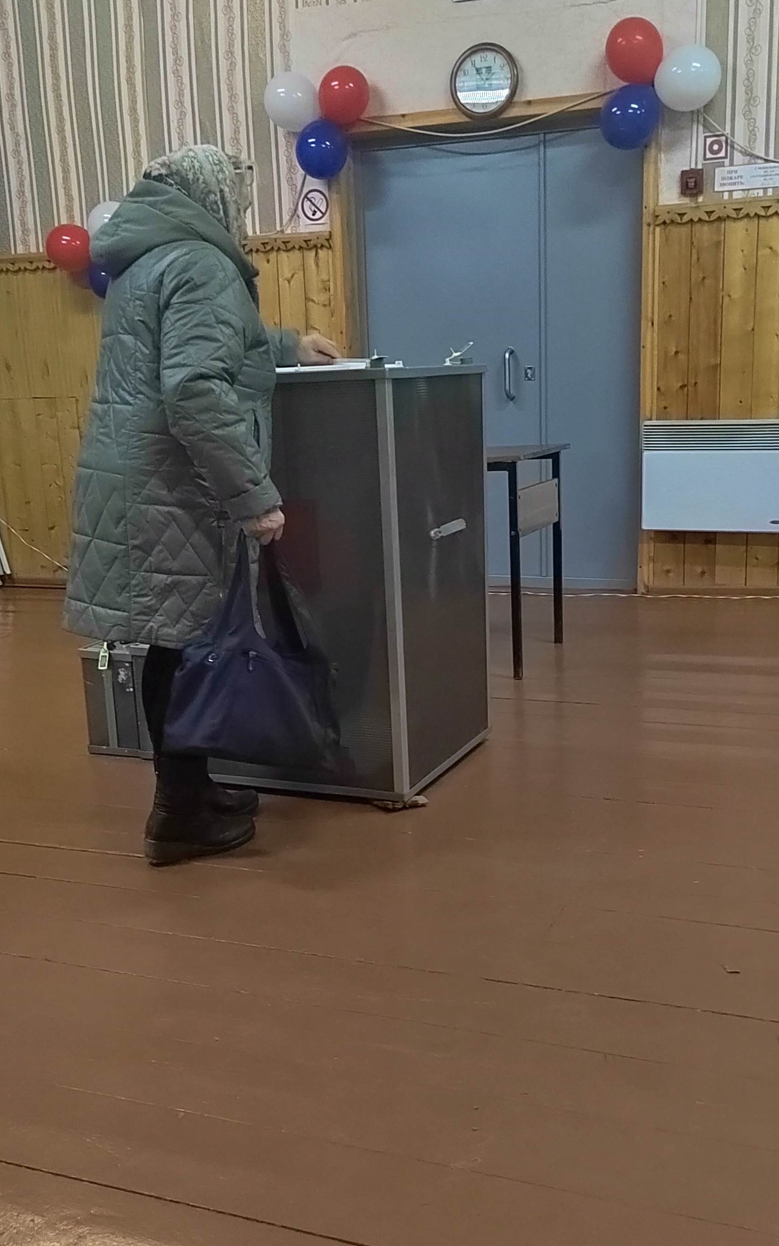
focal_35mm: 35
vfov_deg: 55.3
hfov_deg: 36.3
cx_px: 427
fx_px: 1189
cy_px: 637
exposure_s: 1/50
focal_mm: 5.52
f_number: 1.9
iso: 4760
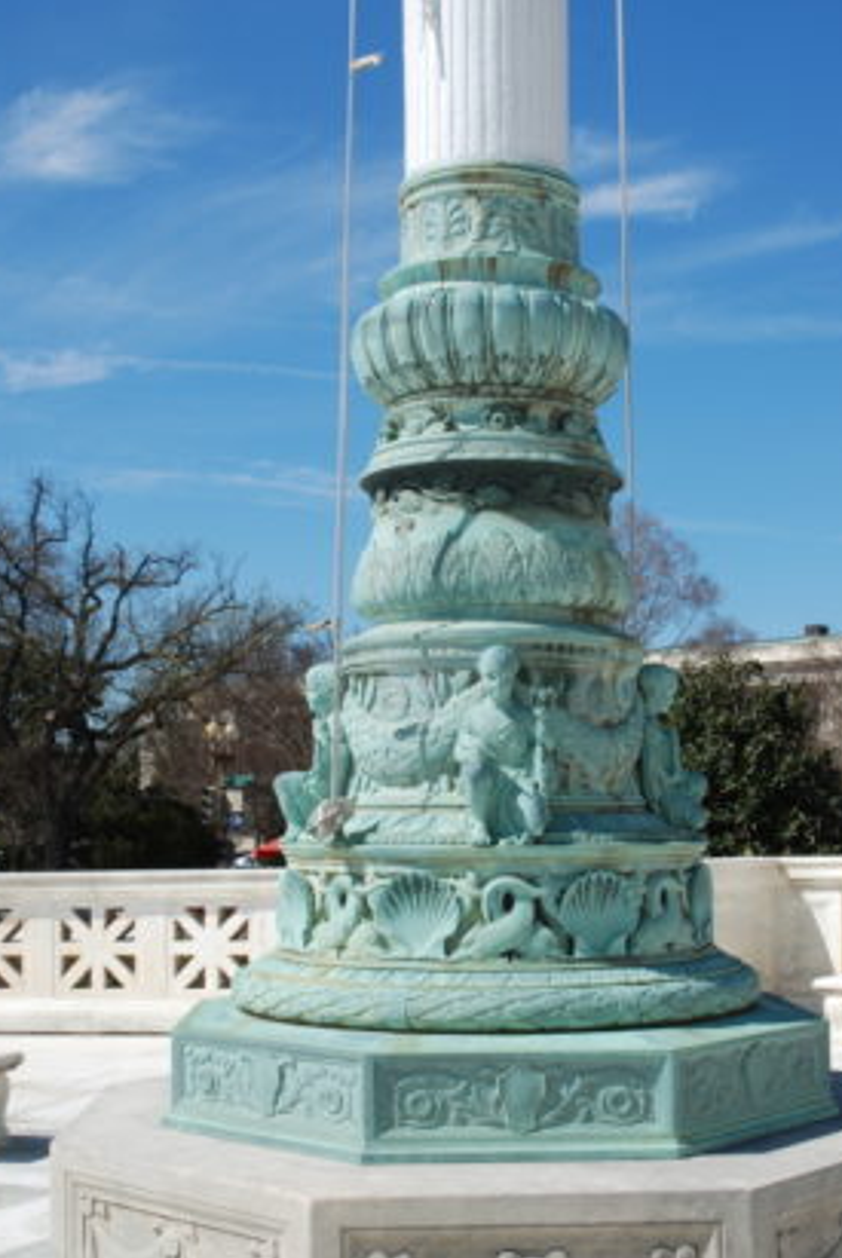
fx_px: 1596
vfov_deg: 43.0
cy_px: 704
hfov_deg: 29.5
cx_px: 470
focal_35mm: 46
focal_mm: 25
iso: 100
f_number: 16
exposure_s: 1/80
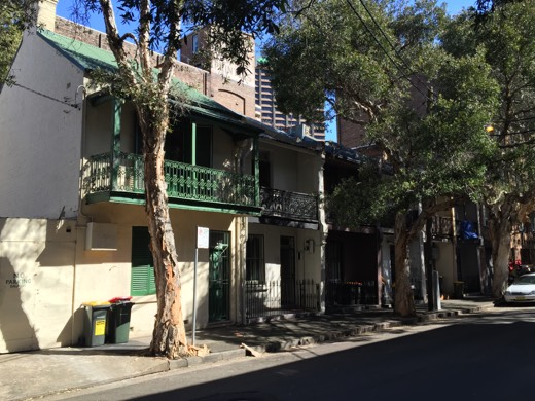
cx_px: 268
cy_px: 200
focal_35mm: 29
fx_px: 448
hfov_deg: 61.7
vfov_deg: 48.2
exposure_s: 1/775
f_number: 2.2
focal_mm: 4.15
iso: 32
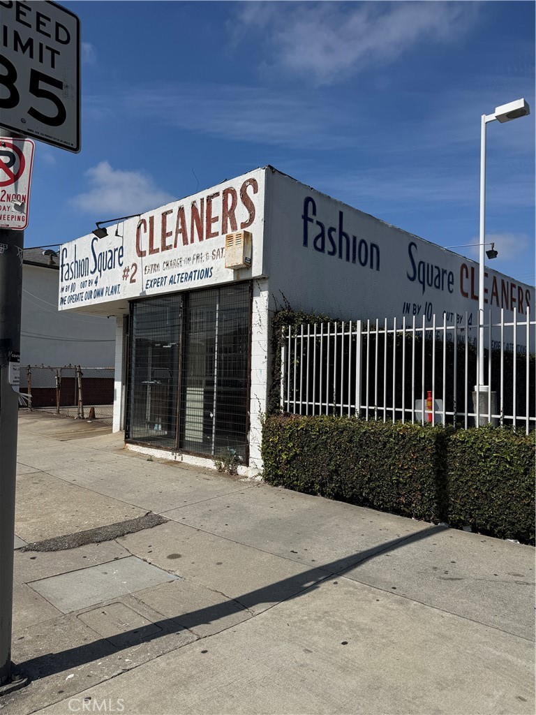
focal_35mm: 24
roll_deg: -0.9
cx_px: 268
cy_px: 358
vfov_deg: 71.6
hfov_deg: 56.8
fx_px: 495
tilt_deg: +0.9
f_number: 1.78
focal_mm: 6.76
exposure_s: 1/10417
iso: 80
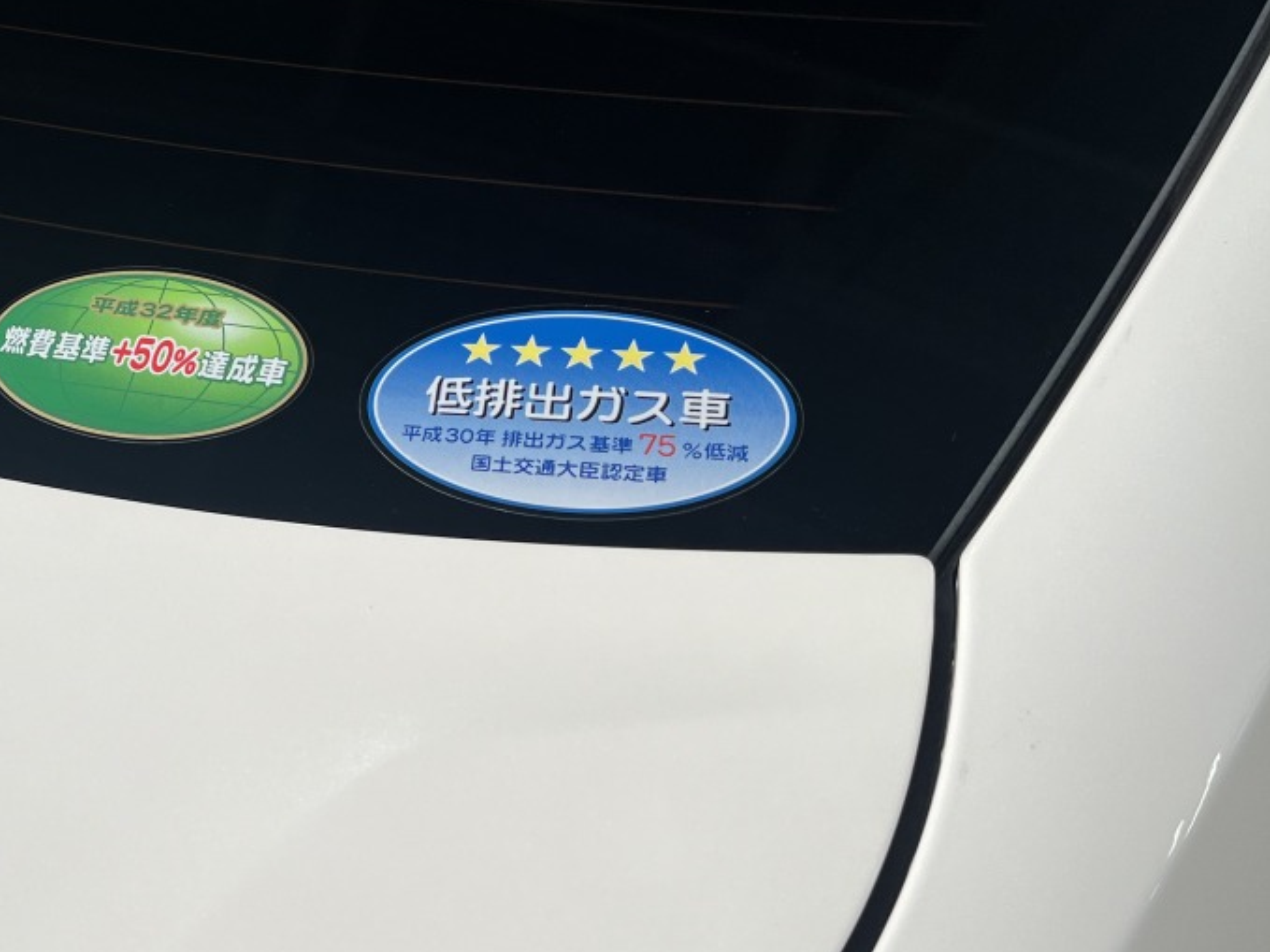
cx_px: 120
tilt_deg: -36.8
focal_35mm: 49
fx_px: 1797
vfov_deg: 29.6
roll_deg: +6.5
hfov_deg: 36.4
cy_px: 426
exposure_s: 1/397
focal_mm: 5.1
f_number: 1.6
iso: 50
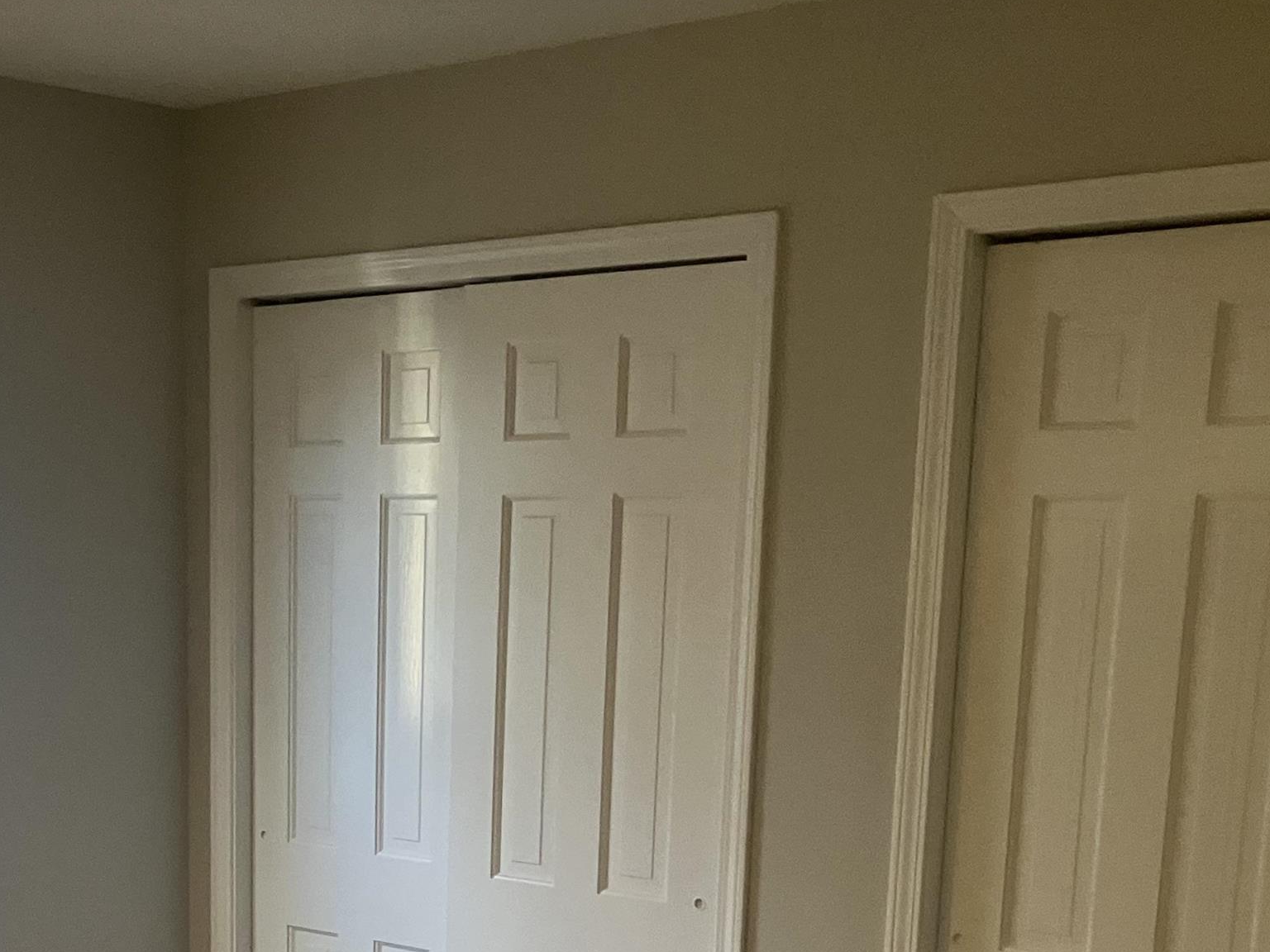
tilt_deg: -10.2
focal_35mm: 56
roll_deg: +0.3
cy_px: 942
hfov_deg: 33.2
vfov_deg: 24.9
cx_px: 217
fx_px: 2055
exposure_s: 1/60
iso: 320
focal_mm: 3.99
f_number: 1.8
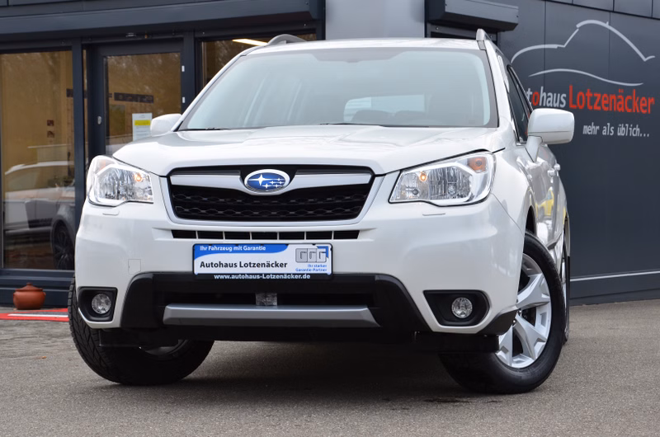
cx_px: 330
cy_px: 218
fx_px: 1592
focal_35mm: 87
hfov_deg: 23.4
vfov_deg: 15.6
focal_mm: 58
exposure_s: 1/60
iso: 400
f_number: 10
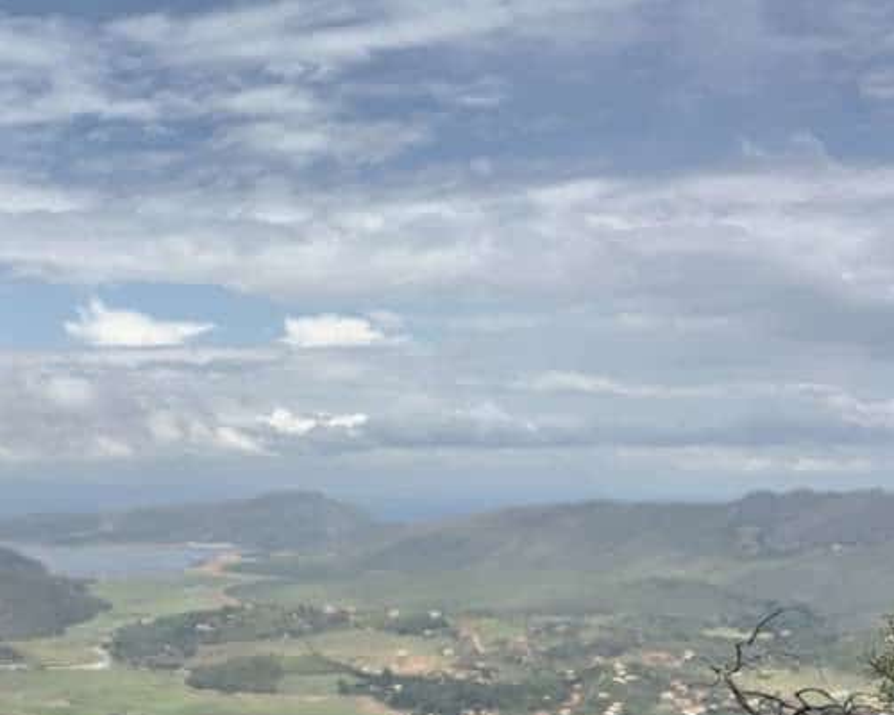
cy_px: 427
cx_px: 156
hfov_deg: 28.8
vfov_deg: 23.8
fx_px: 1693
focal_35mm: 64
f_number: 2.2
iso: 16
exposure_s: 1/917
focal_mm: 2.87
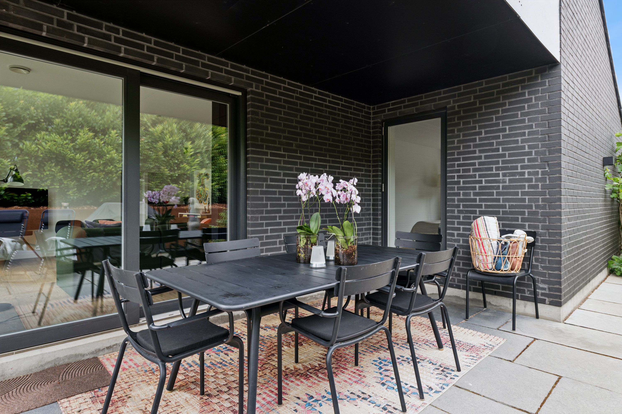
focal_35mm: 21
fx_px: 363
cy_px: 207
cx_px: 311
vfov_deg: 59.5
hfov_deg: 81.2
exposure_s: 1/20
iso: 160
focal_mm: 21
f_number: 9
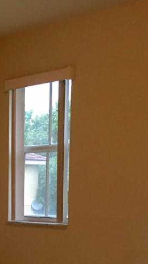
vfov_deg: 28.9
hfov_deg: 16.3
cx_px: -48
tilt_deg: -6.5
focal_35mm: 70
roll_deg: +0.5
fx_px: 488
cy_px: 239
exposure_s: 1/30
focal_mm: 4.15
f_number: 2.2
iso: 160
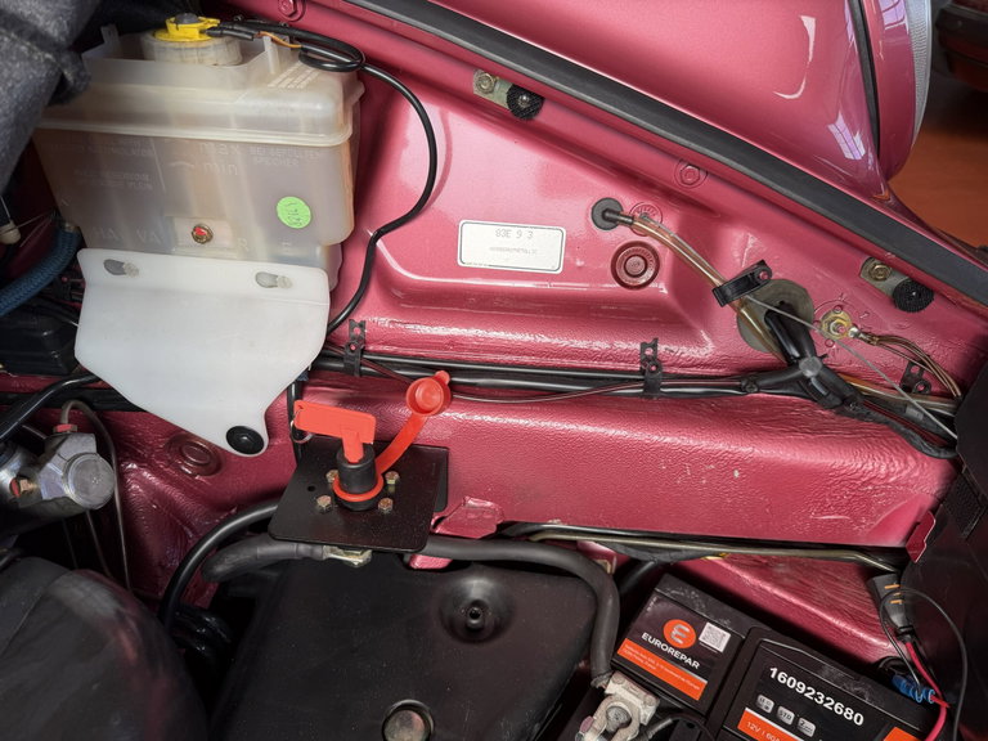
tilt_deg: -36.3
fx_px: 685
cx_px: 494
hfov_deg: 71.6
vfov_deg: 56.8
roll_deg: +0.5
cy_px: 370
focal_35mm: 24
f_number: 1.78
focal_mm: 6.76
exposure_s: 1/262
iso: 64
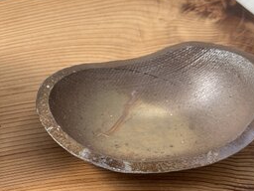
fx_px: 881
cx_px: -2
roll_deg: +0.3
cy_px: 131
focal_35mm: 120
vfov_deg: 12.3
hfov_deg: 16.1
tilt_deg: -40.0
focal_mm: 6.86
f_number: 1.78
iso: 64
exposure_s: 1/155
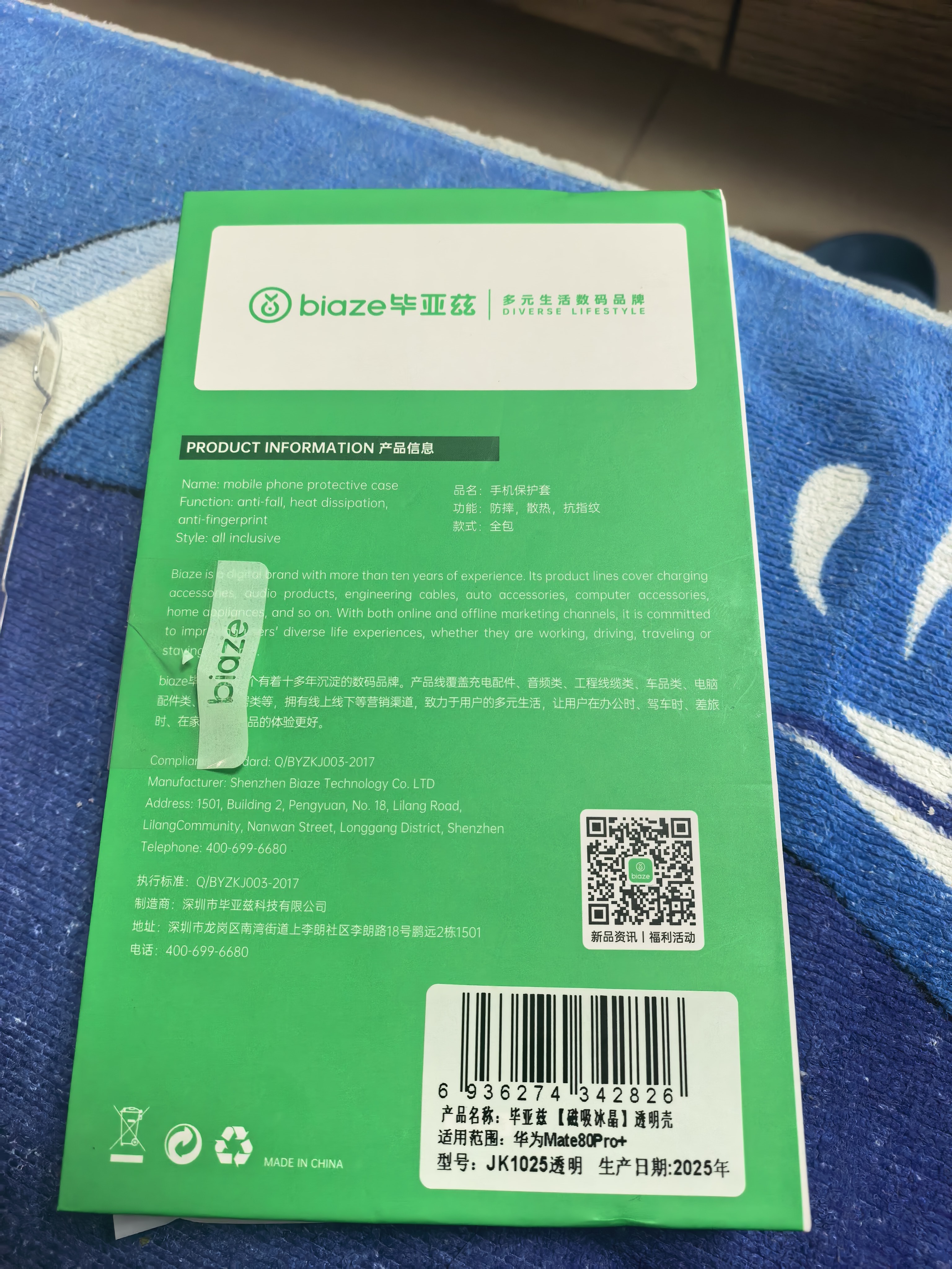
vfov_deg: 71.6
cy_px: 634
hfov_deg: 56.8
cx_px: 476
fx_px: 880
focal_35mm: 24
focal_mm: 6.98
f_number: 2.8
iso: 500
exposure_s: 1/50
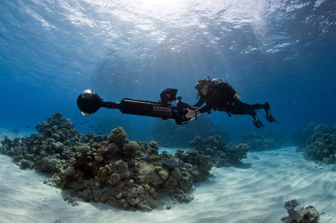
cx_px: 168
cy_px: 112
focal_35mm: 15
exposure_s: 1/200
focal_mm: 10
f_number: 14
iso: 250
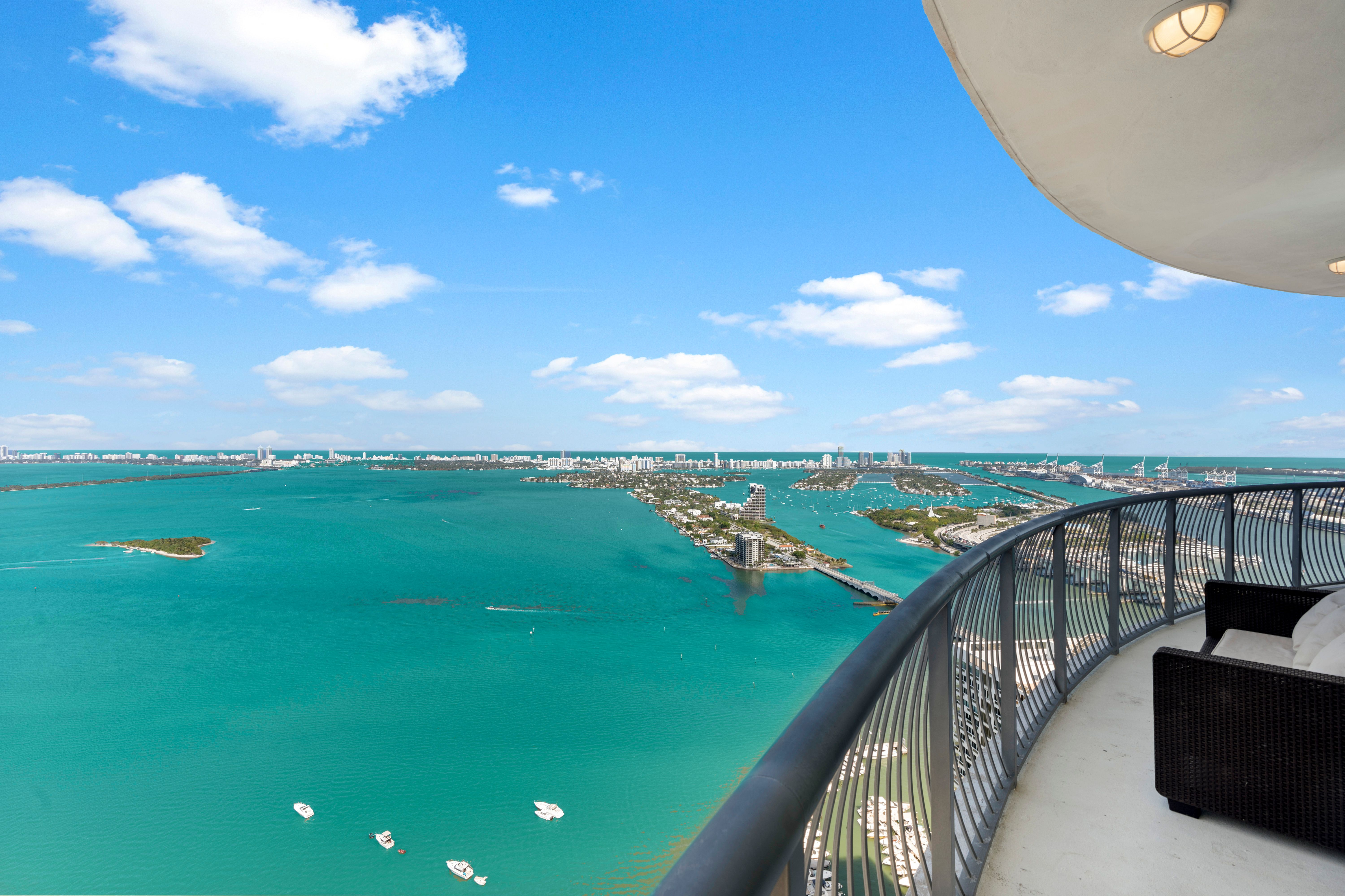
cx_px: 672
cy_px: 448
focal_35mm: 16
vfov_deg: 73.7
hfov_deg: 96.7
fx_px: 598
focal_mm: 16
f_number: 9
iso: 50
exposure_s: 1/30
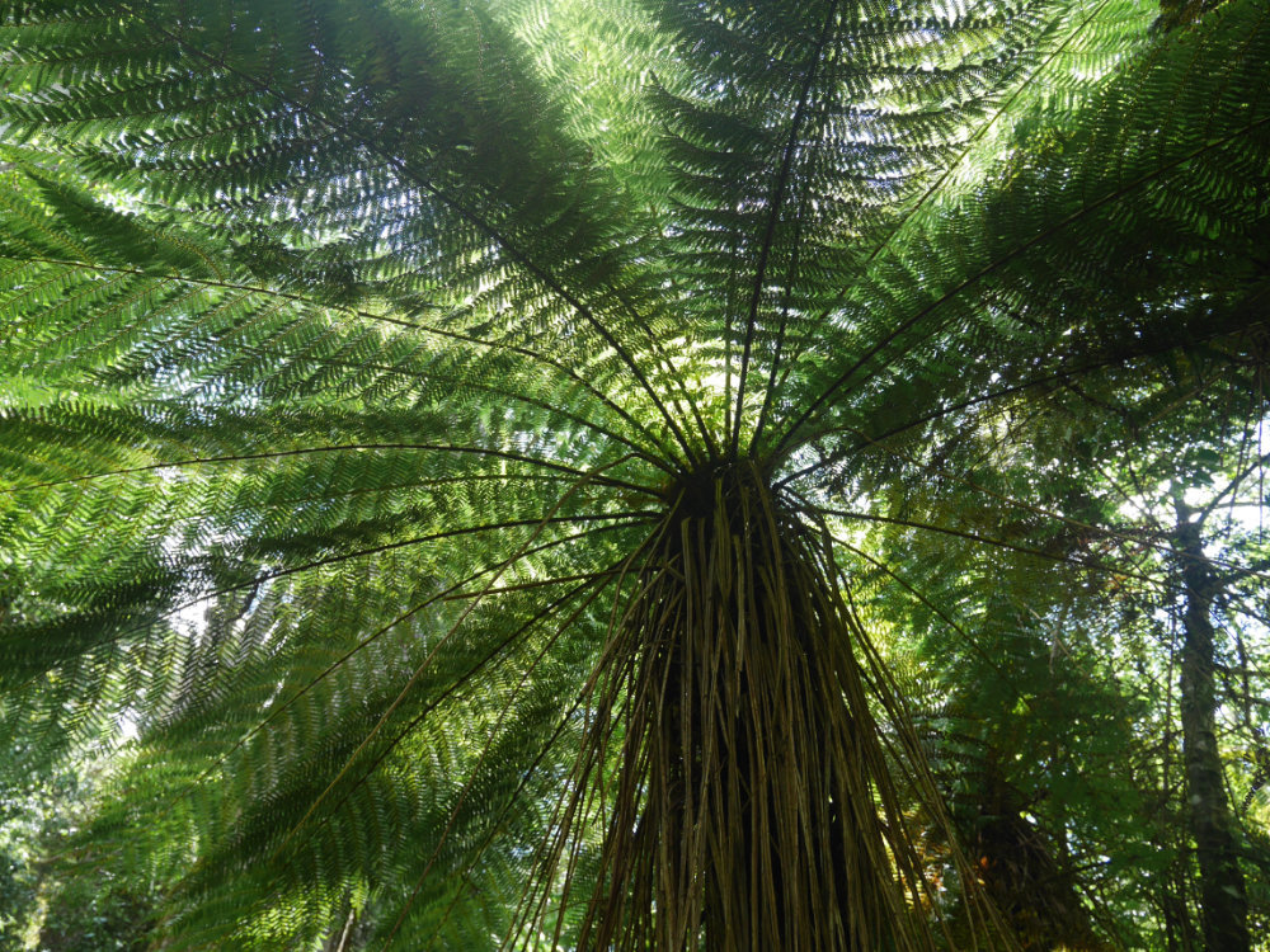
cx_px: 635
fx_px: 881
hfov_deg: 71.6
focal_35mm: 24
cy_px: 476
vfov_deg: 56.8
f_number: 3.5
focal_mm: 12
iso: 200
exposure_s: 1/80
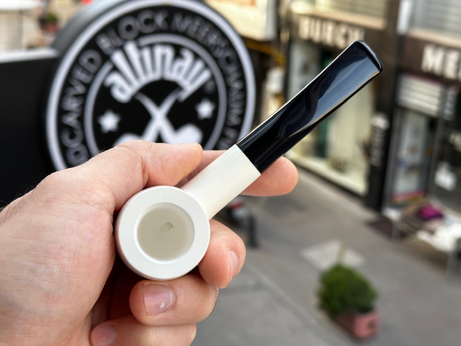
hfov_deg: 39.7
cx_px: 230
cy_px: 173
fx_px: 639
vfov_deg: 30.3
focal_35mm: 48
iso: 64
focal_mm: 6.86
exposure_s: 1/316
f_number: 1.78
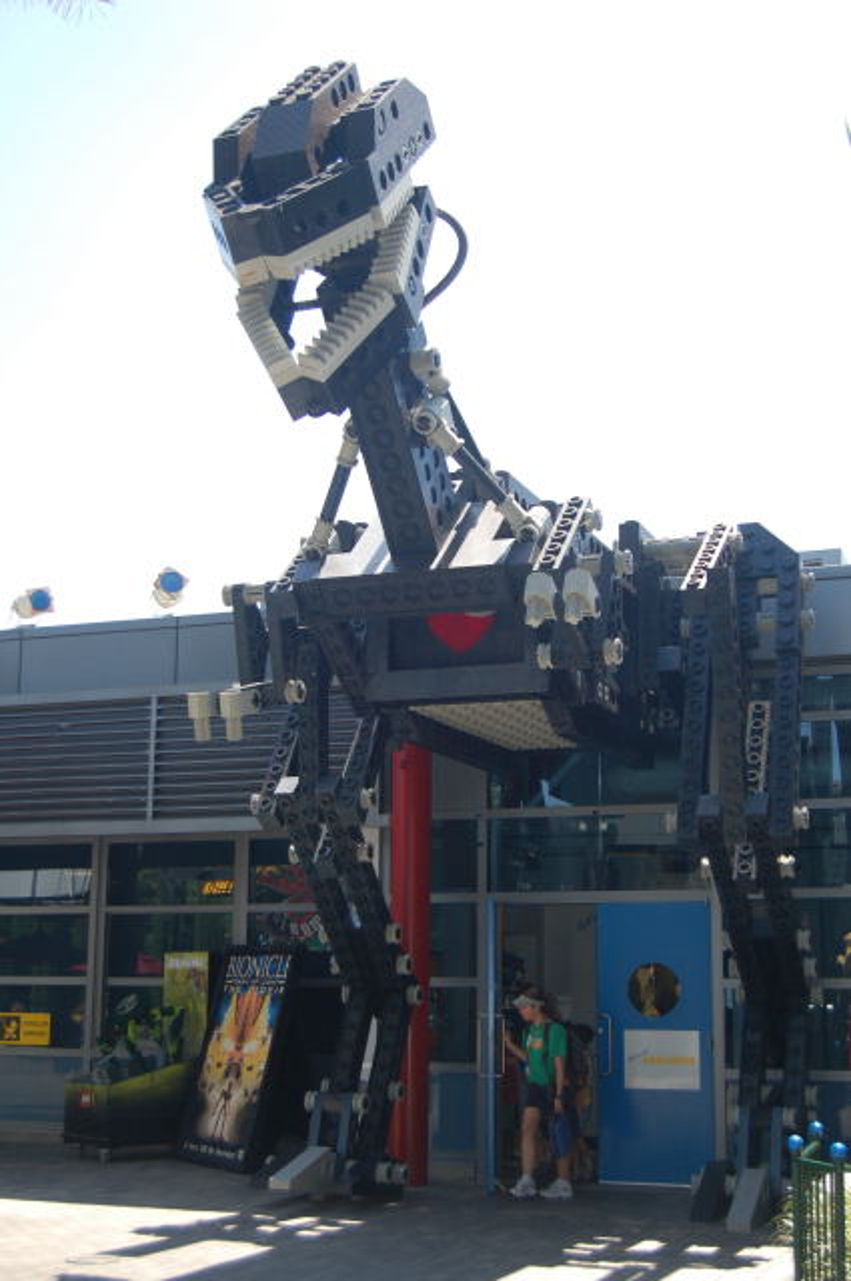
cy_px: 640
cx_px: 426
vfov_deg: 41.2
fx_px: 1706
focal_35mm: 48
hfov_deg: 28.0
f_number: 4.5
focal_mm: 32
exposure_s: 1/200
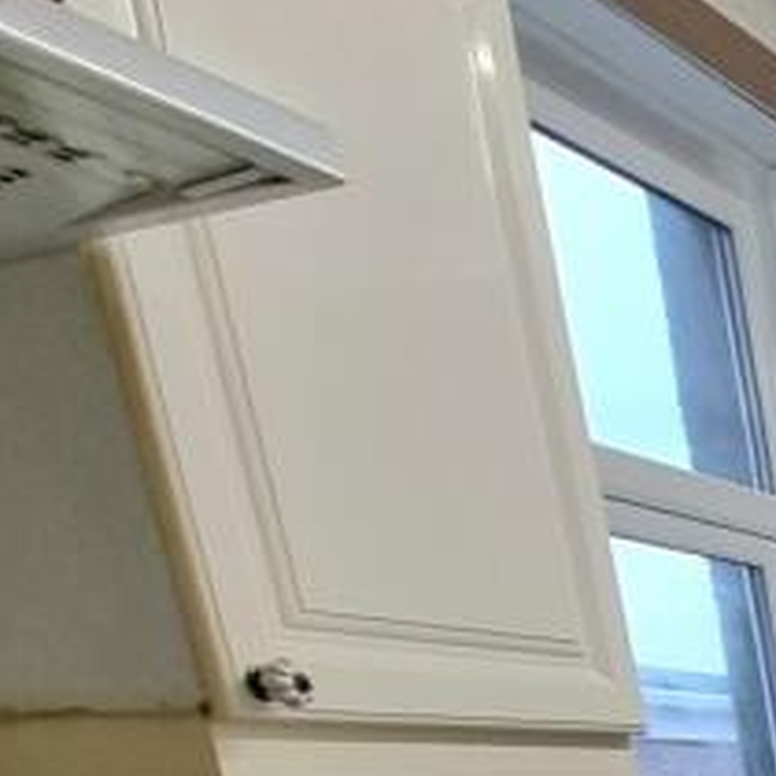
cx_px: 1674
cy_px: 1205
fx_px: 1420
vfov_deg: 23.5
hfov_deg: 17.4
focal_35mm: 56
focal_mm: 2.2
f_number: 2.2
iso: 80
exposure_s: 1/50
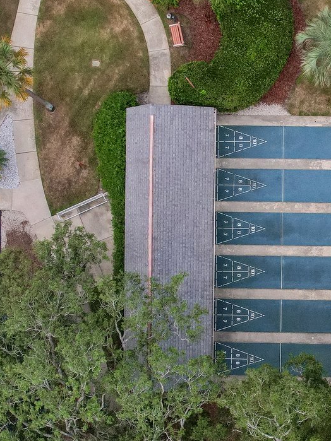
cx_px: 325
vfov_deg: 31.1
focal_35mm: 62
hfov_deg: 22.8
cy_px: 266
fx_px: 791
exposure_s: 1/1600
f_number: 2.8
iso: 400
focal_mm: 8.4
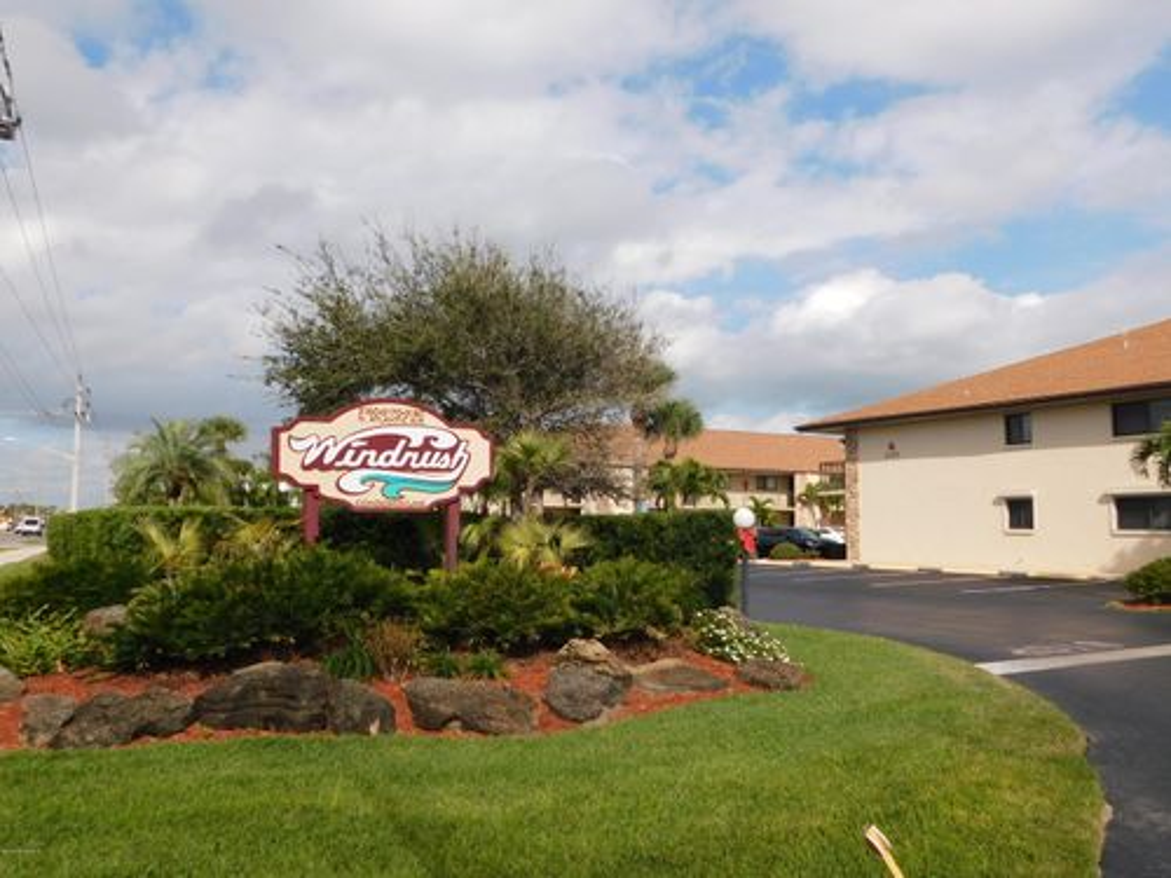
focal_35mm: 30
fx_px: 1015
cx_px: 586
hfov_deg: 60.0
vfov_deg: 46.8
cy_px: 439
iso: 125
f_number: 6.4
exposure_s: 1/500
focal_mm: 5.3
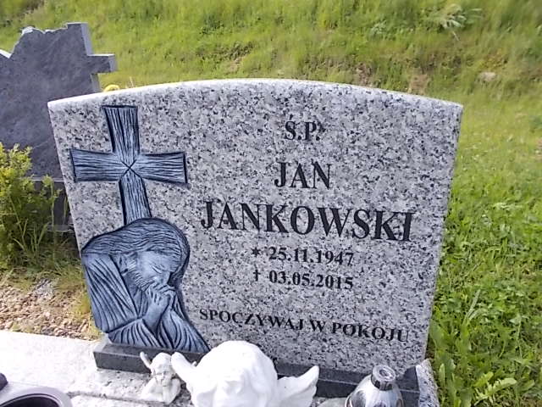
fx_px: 407
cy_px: 204
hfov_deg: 67.3
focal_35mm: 26
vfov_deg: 53.1
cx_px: 271
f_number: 3.2
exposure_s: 1/320
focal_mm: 4.6
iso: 80
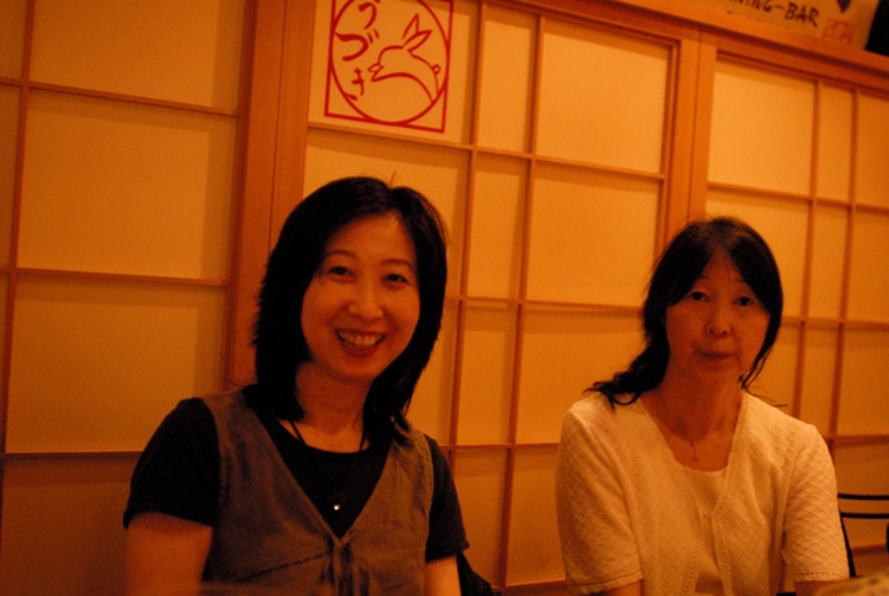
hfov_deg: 46.3
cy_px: 298
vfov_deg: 32.0
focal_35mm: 42
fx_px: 1039
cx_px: 444
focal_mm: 28
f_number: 1.4
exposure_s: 1/20
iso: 1600
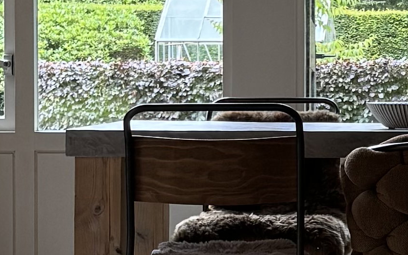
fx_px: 1901
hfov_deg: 12.1
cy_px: 118
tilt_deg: -1.5
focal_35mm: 171
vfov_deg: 7.7
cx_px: 438
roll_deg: +0.0
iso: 80
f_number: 1.78
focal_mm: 6.76
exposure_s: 1/100
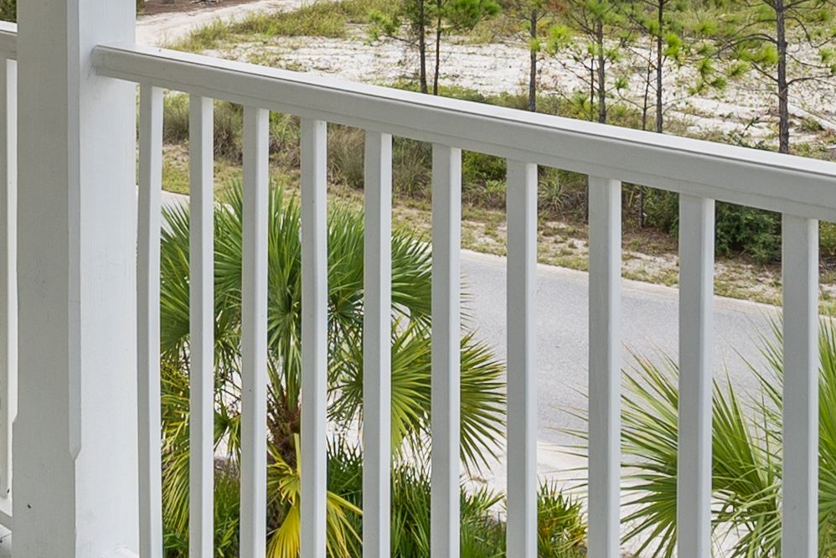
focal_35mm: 51
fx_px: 1185
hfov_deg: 36.5
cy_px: -124
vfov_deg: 24.0
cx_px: 88
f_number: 7.1
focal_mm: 12
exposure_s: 1/160
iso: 80
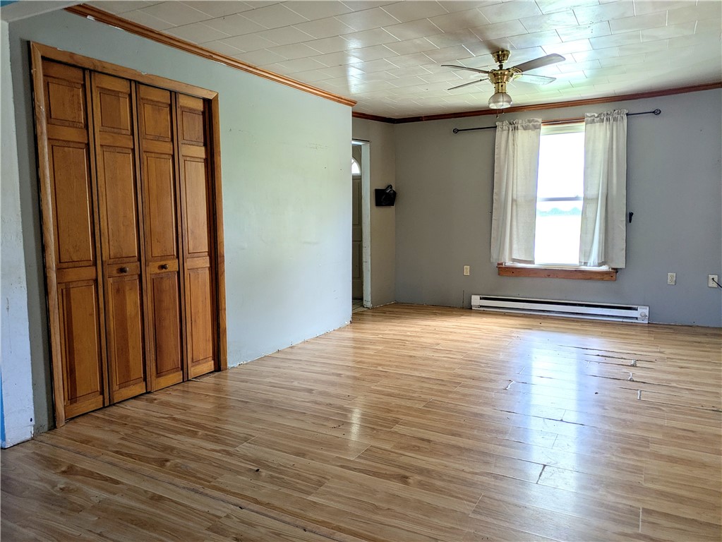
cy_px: 271
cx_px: 361
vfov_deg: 54.9
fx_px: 522
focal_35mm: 25
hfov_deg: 69.4
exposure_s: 1/60
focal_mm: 5.43
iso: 59
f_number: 1.89
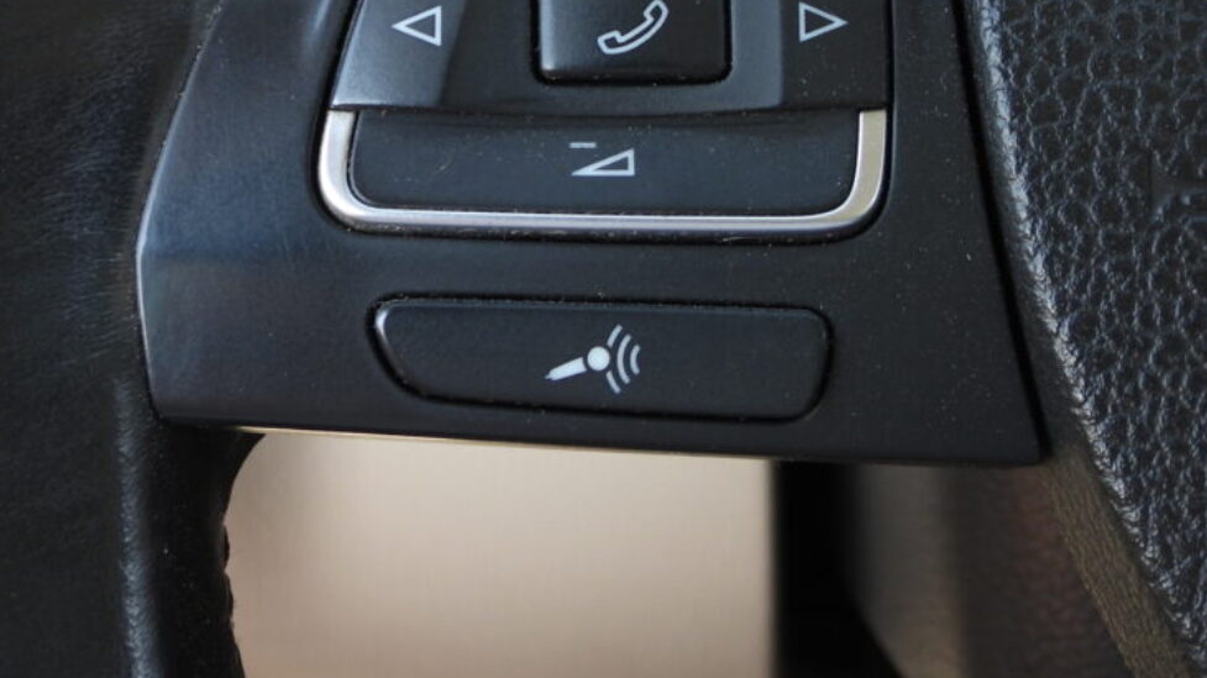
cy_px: 36
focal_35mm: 84
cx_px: 535
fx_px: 2688
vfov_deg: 14.2
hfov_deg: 25.3
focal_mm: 8.5
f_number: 3.2
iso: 100
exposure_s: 1/80
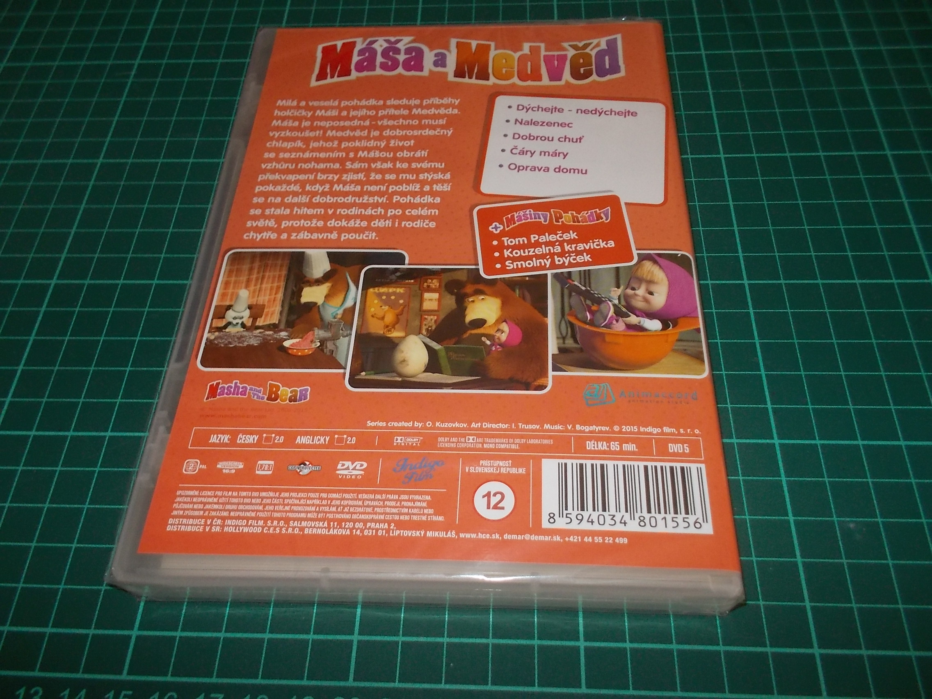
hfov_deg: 61.7
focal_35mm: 29
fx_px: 781
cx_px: 466
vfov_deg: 48.2
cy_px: 350
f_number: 3.3
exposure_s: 1/30
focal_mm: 4.1
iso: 200
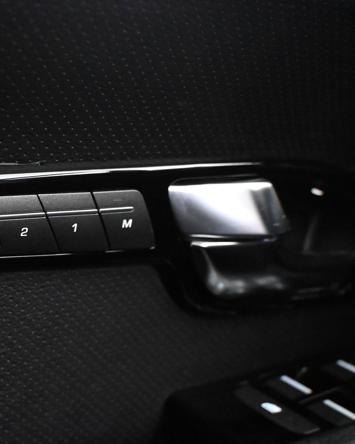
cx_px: 21
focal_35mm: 46
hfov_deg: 30.7
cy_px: 220
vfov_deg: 40.1
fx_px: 609
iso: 12800
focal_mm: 21.5
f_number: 4
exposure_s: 1/25
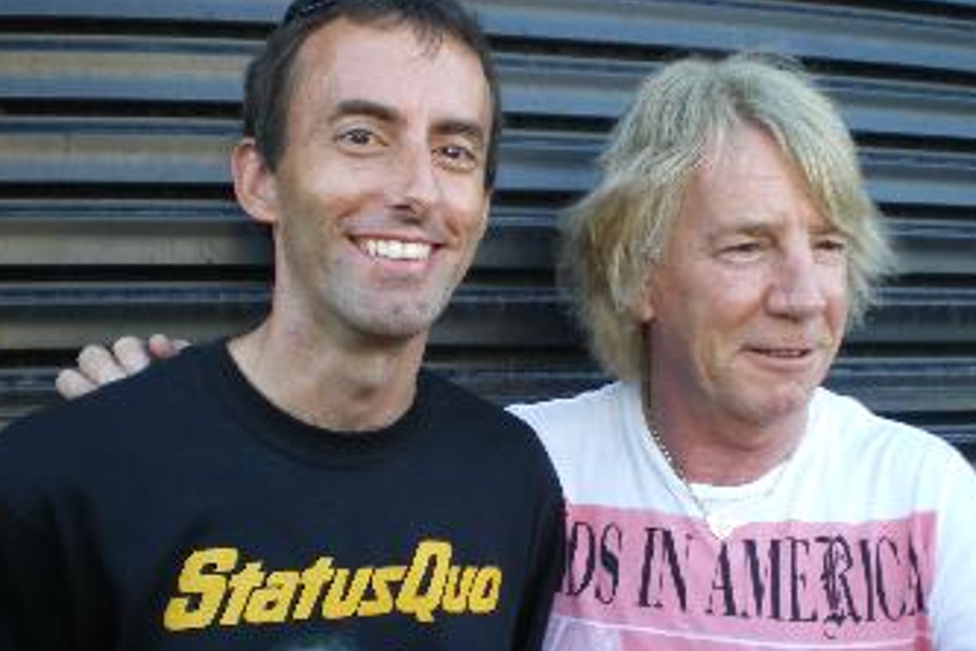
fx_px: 1220
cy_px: 399
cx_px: 548
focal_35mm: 45
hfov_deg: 43.5
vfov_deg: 29.8
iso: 50
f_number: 3.1
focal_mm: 6.3
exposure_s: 1/50
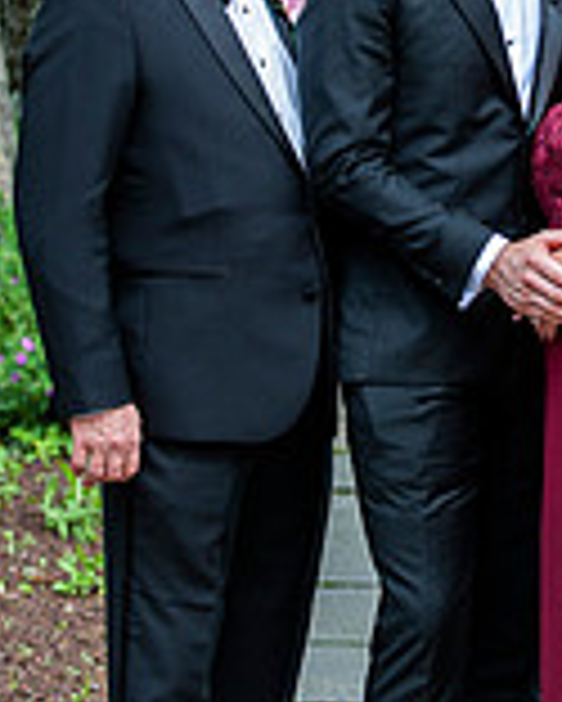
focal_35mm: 189
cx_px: 465
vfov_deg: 10.2
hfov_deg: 8.2
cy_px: 148
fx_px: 3926
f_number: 3.5
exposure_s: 1/800
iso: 640
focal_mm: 70
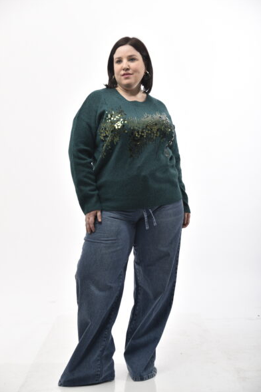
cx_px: 132
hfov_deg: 25.5
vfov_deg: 37.5
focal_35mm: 53
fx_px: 577
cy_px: 198
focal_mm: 52
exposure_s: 1/250
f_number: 4
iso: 64
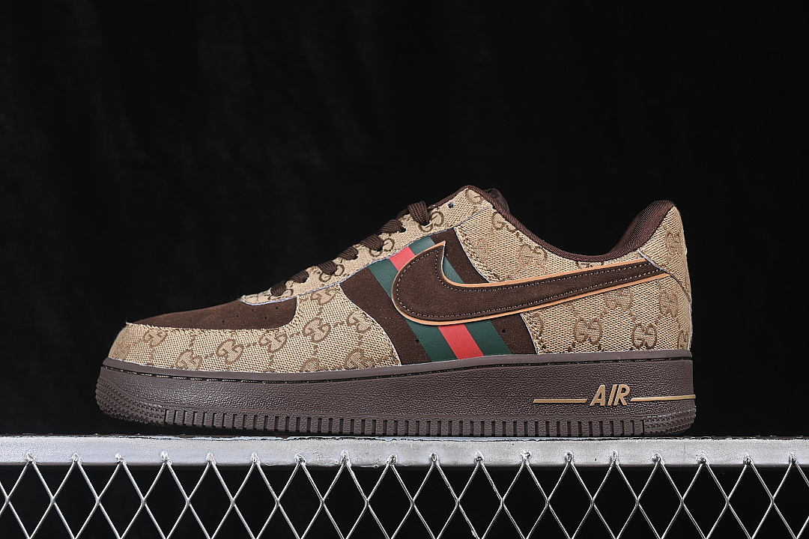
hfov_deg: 27.0
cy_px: 270
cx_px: 404
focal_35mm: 75
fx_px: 1685
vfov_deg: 18.2
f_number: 7.1
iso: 160
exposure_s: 1/60
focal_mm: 50
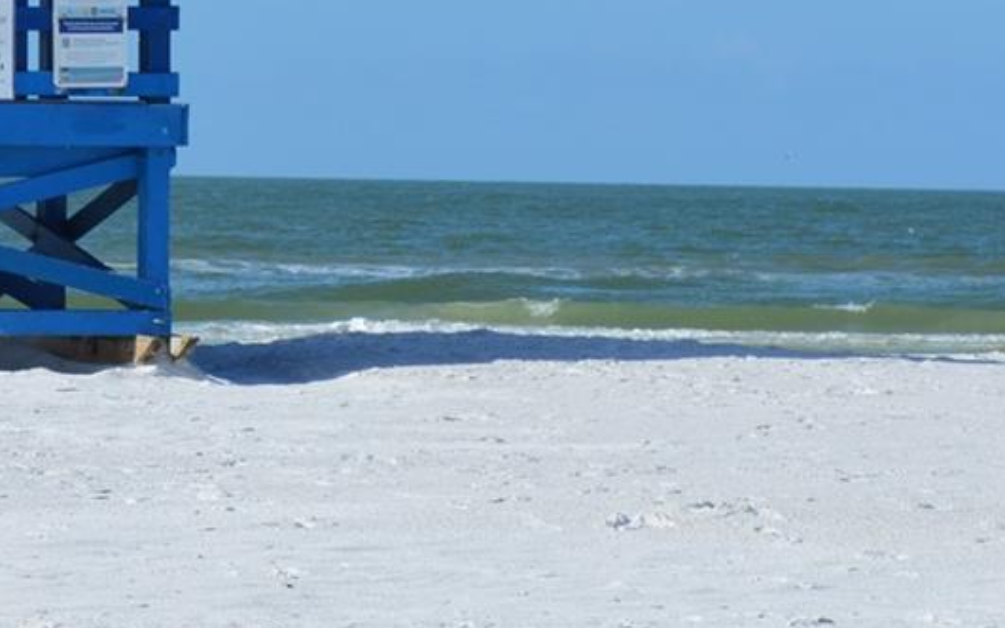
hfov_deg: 8.2
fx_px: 6945
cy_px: -98
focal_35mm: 254
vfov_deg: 5.2
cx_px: 15
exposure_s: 1/320
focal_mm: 55
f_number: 9
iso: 100
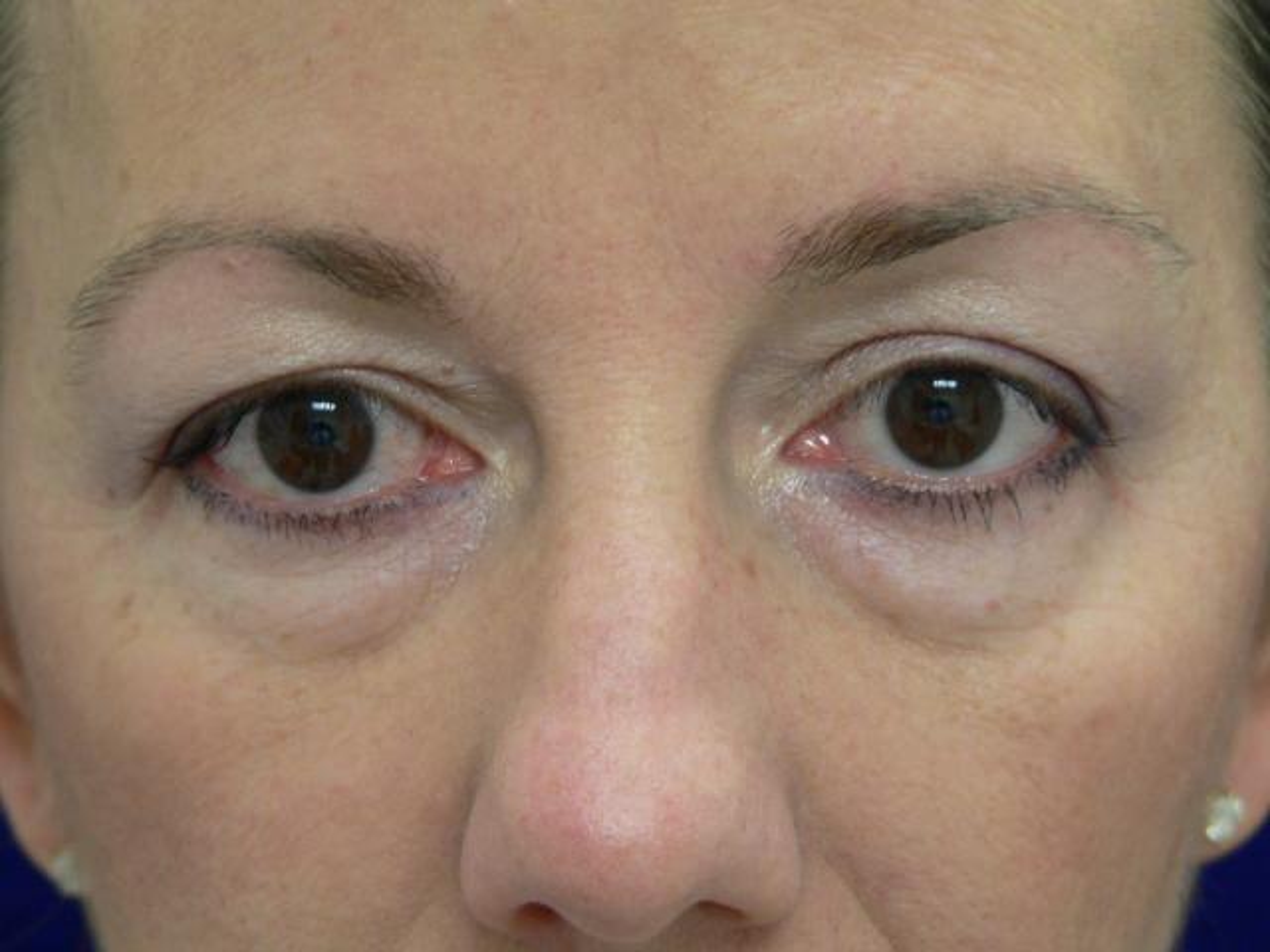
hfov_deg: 13.7
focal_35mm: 144
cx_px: 635
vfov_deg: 10.3
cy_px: 476
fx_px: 5283
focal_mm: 23.9
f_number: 2.8
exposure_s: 1/40
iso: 200
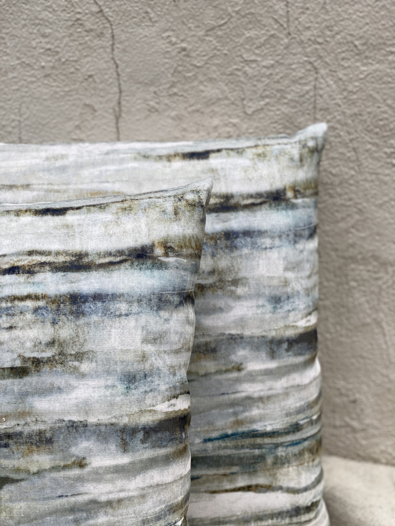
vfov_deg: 36.8
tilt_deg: -19.9
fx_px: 791
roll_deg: +1.6
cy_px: 263
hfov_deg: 28.0
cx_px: 198
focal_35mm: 52
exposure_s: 1/154
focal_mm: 6
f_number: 2
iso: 20
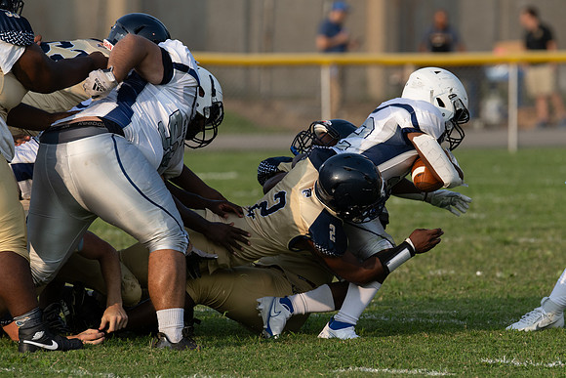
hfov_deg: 4.2
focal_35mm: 488
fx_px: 7670
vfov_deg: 2.8
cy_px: 199
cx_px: 326
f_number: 4.5
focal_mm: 300
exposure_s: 1/1000
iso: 250
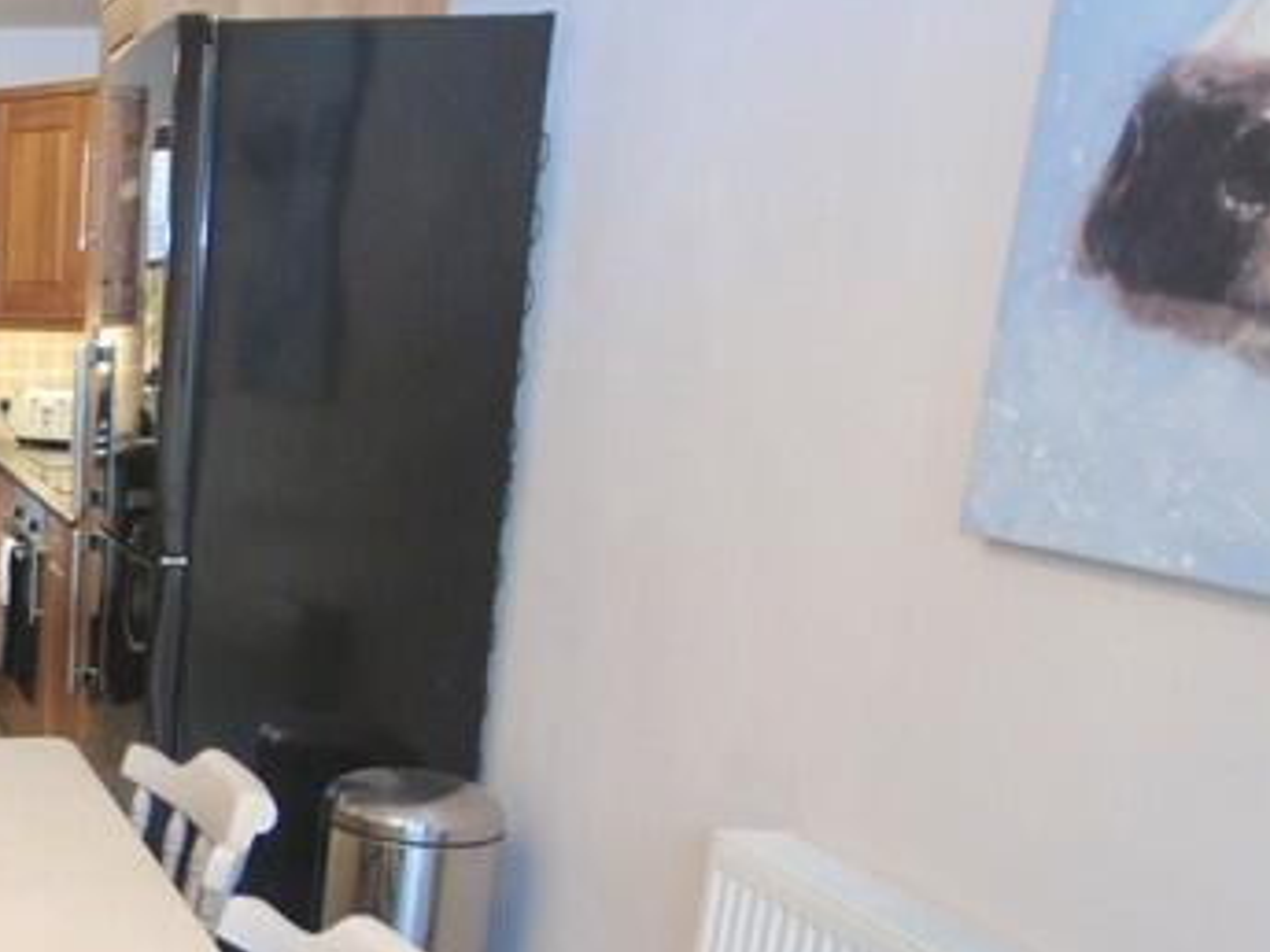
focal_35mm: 43
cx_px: -281
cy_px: 751
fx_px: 1578
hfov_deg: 34.4
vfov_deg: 32.7
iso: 400
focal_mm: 10
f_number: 4
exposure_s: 1/40
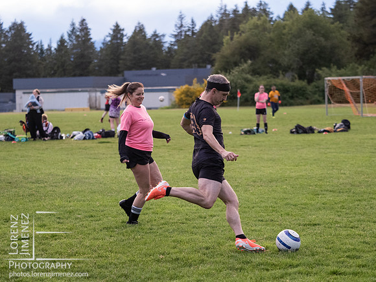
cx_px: 188
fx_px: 1347
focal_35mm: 124
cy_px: 141
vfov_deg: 12.0
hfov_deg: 15.9
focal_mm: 62
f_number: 2.8
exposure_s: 1/1000
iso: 1600
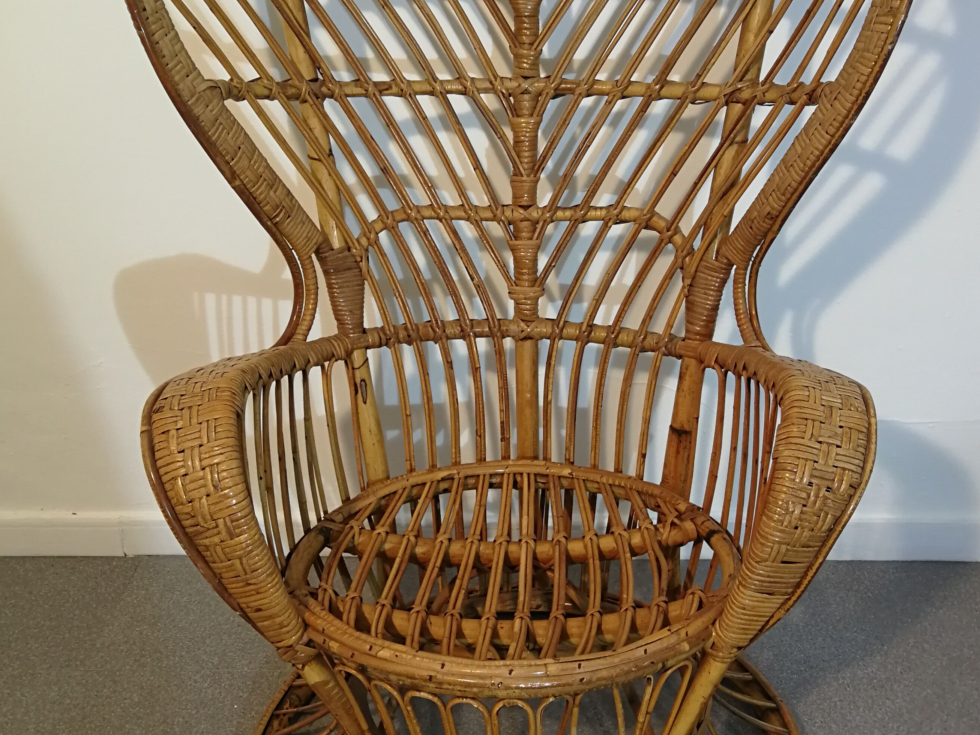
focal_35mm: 41
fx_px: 1161
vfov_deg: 35.1
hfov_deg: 45.7
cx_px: 527
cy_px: 375
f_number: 2.2
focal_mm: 3.95
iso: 160
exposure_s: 1/50
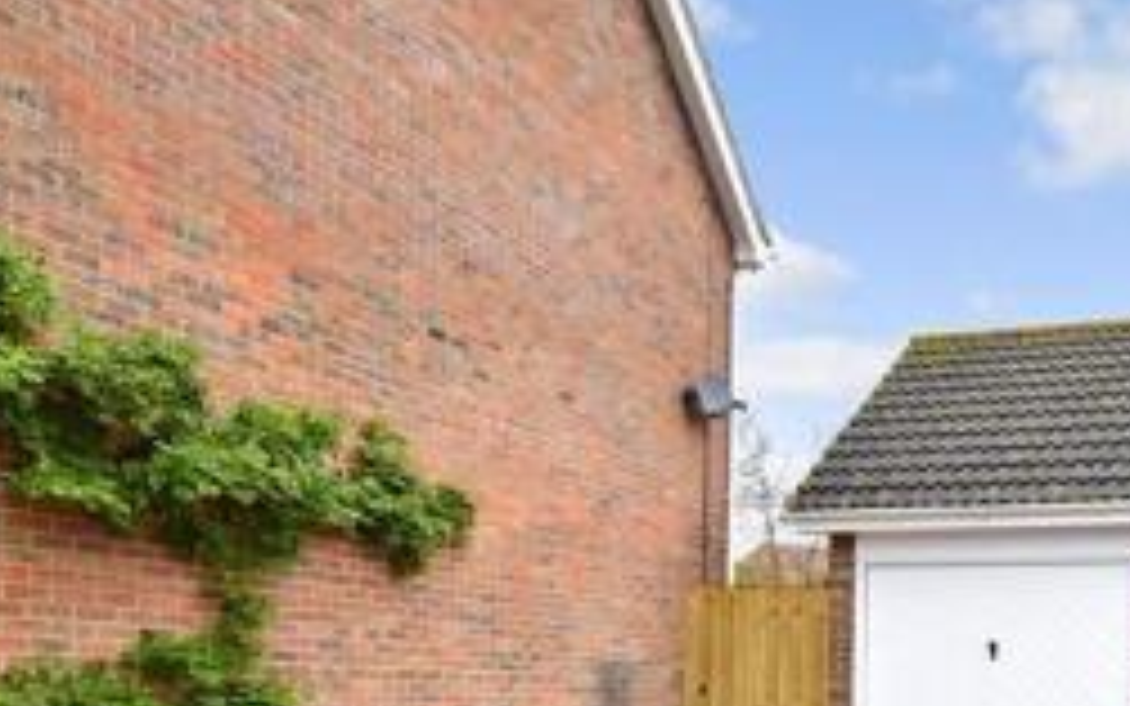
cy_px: 681
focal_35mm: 40
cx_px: 837
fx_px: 1232
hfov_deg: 47.6
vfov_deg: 30.1
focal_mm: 10
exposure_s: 1/60
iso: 400
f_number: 8
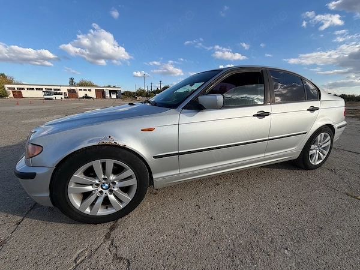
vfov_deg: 85.7
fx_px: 146
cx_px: 180
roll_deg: -0.2
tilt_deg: -14.0
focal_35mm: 14
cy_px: 135
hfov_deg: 102.1
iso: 25
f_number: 2.2
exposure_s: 1/770
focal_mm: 2.22
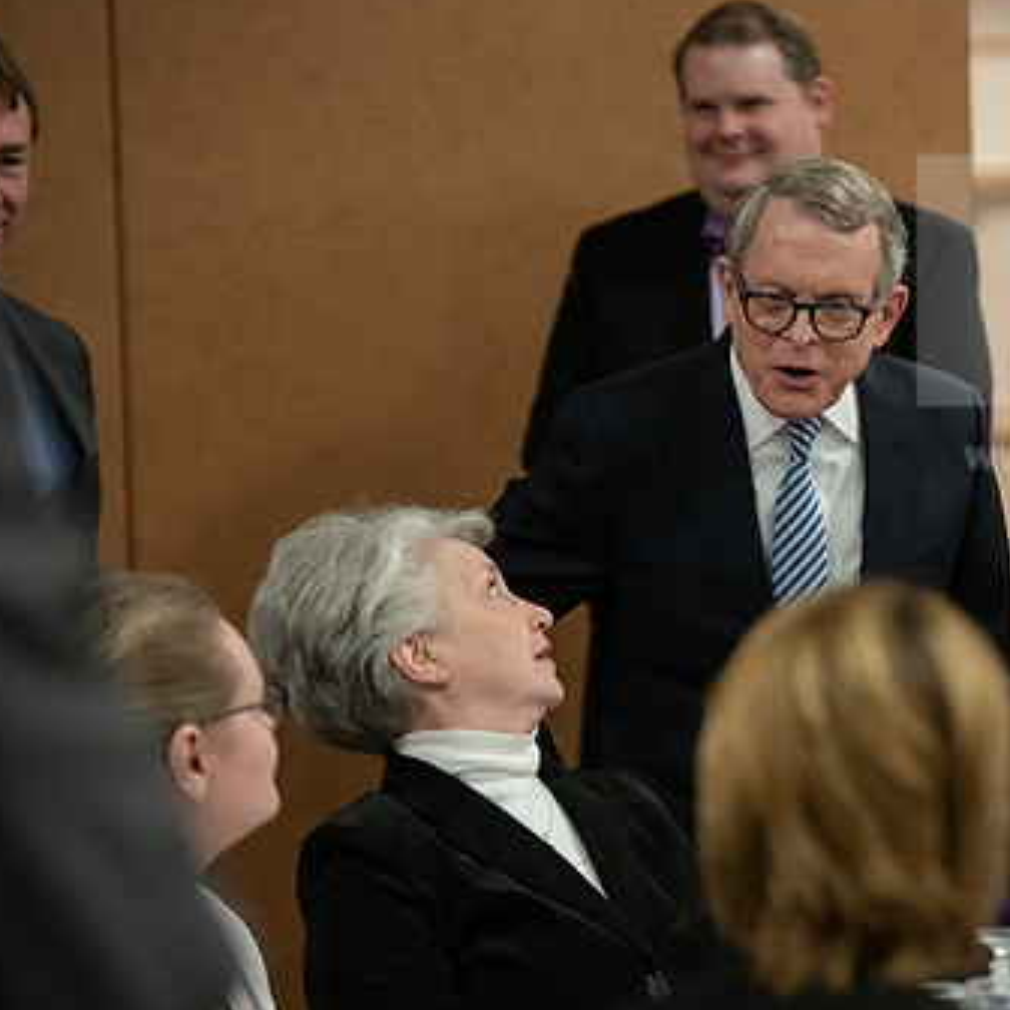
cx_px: 827
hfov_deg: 9.7
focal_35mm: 179
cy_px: 519
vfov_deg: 9.8
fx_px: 5909
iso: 2500
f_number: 3.2
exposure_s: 1/200
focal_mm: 122
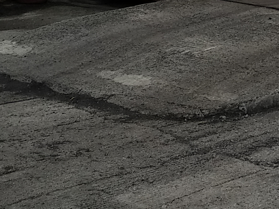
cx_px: 399
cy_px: -91
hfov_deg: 15.8
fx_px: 935
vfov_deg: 12.2
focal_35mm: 116
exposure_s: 1/293
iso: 125
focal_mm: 3.83
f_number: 2.2
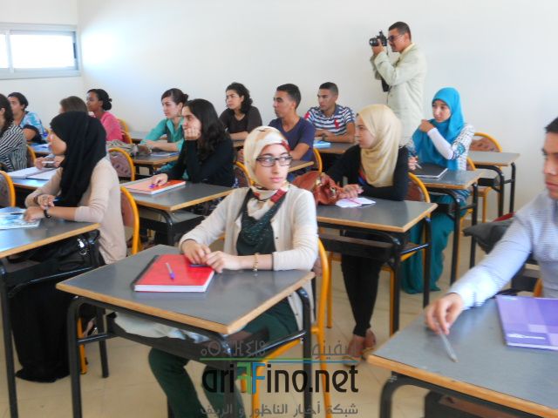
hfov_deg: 49.0
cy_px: 209
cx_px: 279
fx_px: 613
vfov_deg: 37.7
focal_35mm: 38
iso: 100
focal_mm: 6.9
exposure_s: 1/30
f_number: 3.9
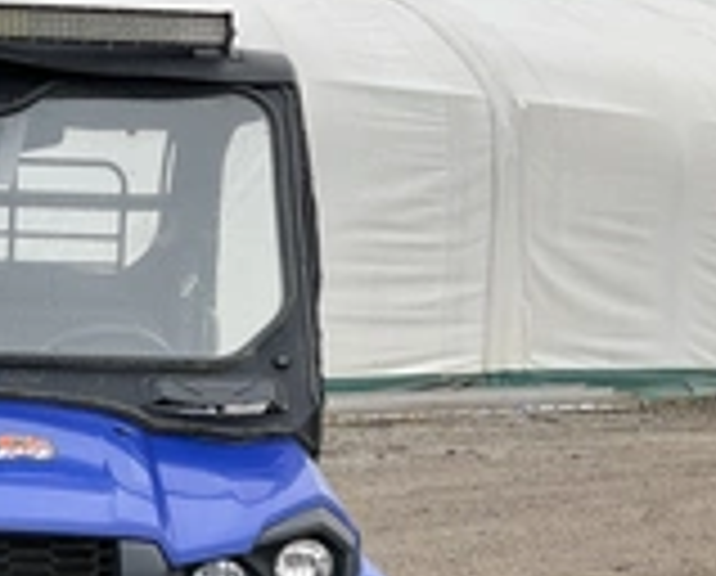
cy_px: 572
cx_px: -63
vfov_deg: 20.9
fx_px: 1508
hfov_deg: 24.9
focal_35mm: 71
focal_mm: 3
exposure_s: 1/220
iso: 20
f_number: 1.8
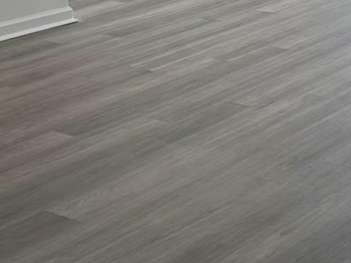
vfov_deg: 14.8
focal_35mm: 95
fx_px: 963
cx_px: 518
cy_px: -97
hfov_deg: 18.4
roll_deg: -0.1
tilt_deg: -7.8
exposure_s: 1/401
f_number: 1.78
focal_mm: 6.86
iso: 80
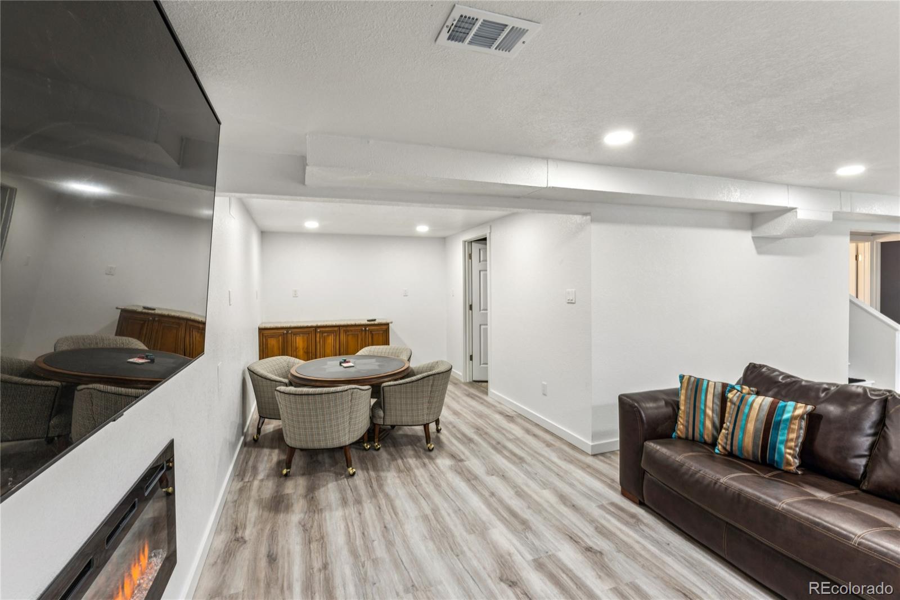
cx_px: 450
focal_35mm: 16
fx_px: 405
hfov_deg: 96.0
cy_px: 300
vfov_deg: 73.0
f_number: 22
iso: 125
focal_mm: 16.2
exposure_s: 1
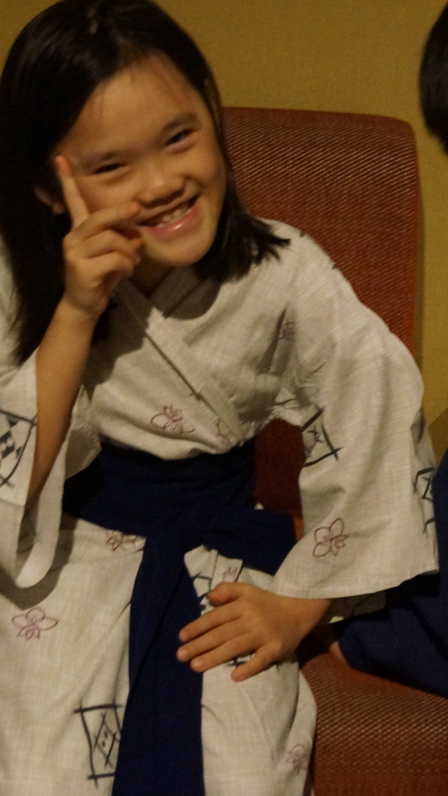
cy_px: 339
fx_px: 1774
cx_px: 379
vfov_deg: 25.3
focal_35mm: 84
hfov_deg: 14.3
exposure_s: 1/40
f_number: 4.5
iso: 3200
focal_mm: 30
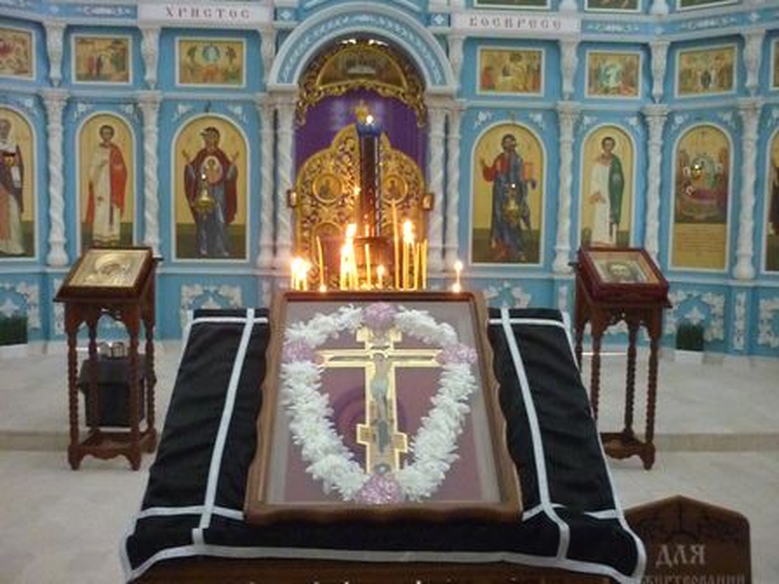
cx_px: 390
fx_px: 743
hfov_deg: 55.4
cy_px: 292
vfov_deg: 42.9
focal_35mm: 33
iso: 1600
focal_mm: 5.5
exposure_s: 1/40
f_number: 2.8
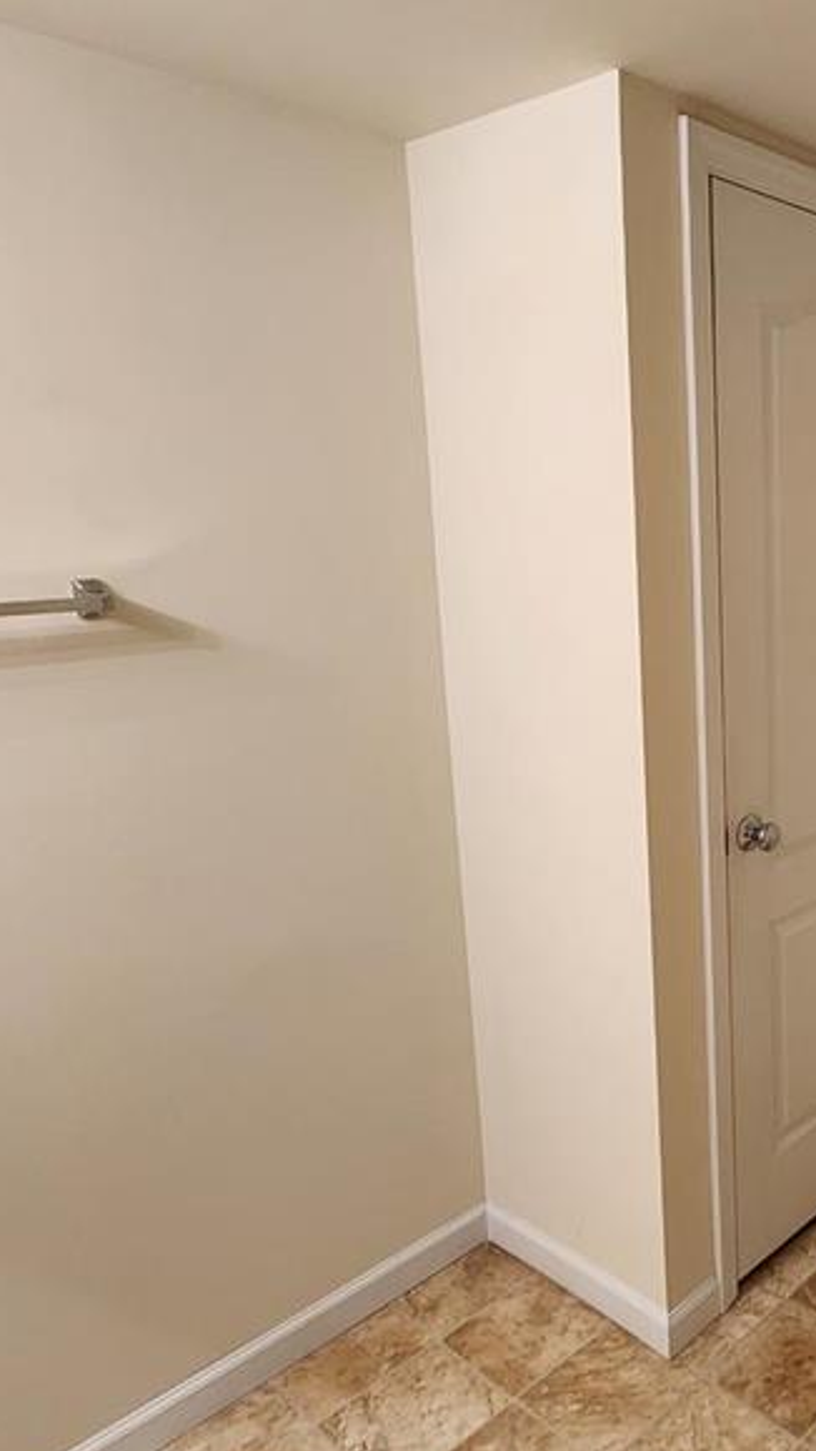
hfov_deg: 38.9
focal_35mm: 25
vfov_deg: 74.1
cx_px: 869
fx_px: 962
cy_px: 715
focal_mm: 2.2
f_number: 2.2
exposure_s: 1/60
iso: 320
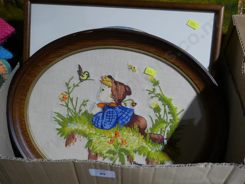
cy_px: 92
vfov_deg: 37.8
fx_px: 269
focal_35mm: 38
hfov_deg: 49.0
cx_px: 122
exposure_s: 1/60
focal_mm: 19
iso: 640
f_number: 4.5
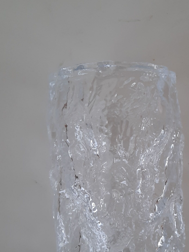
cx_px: 130
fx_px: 393
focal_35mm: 54
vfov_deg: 35.1
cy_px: 172
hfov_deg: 26.8
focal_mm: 4.6
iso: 125
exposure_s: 1/50
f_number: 2
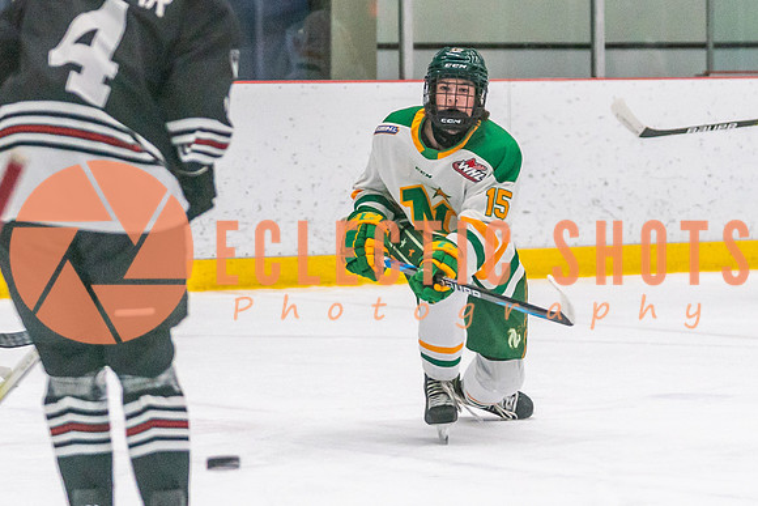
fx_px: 4824
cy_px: 260
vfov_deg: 6.0
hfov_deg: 9.0
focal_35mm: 229
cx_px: 389
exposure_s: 1/1250
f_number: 2.8
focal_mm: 96
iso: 3200
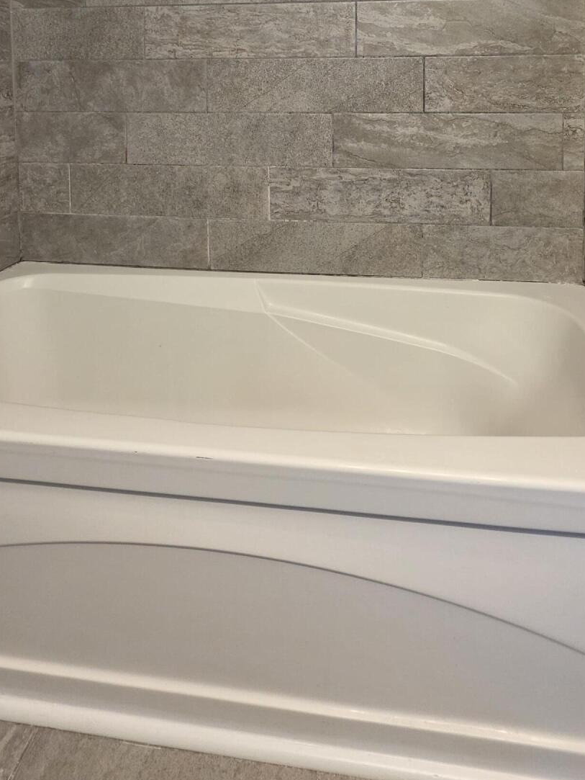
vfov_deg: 63.0
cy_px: 117
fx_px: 540
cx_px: 292
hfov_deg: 56.8
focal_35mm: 24
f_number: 1.9
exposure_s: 1/60
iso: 200
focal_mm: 2.2
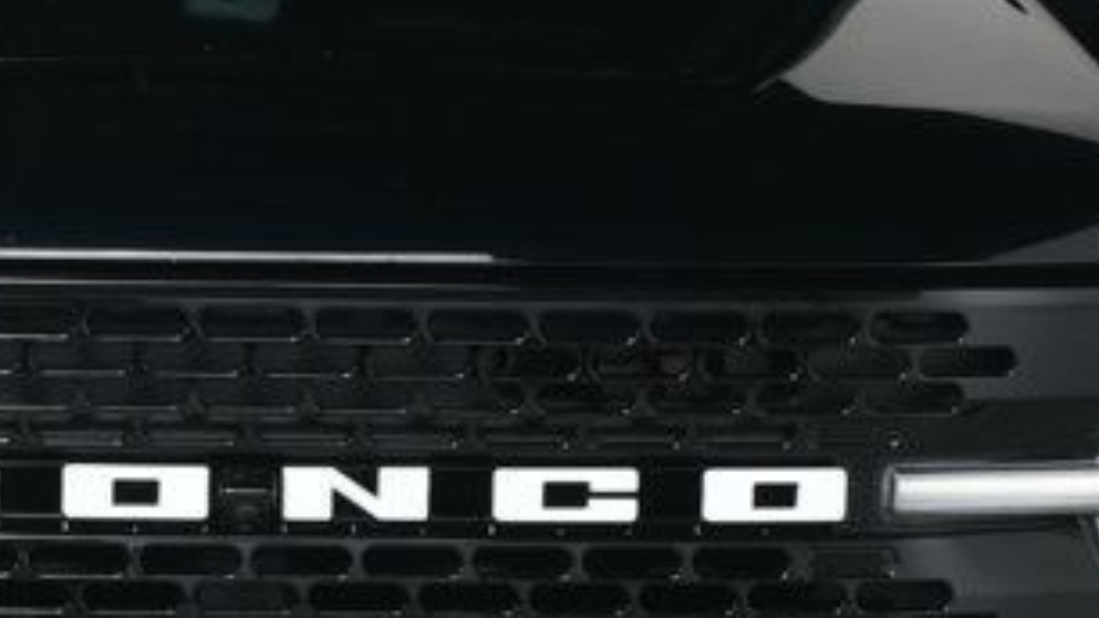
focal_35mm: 140
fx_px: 4079
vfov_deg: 8.7
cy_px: 298
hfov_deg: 15.2
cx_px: 176
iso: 100
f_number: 10
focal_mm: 27
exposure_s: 1/160
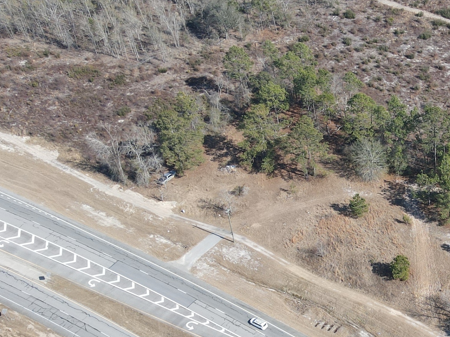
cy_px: 258
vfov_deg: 23.0
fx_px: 819
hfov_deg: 28.5
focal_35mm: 63
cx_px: 467
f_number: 2.8
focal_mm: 4.5
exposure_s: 1/400
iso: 100
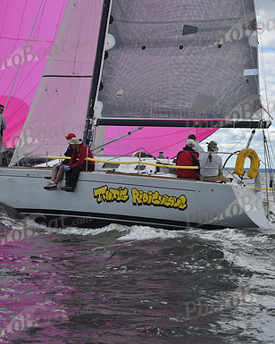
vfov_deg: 19.4
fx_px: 1007
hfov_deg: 15.5
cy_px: 172
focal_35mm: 99
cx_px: 138
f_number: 9
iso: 250
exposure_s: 1/800
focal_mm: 70
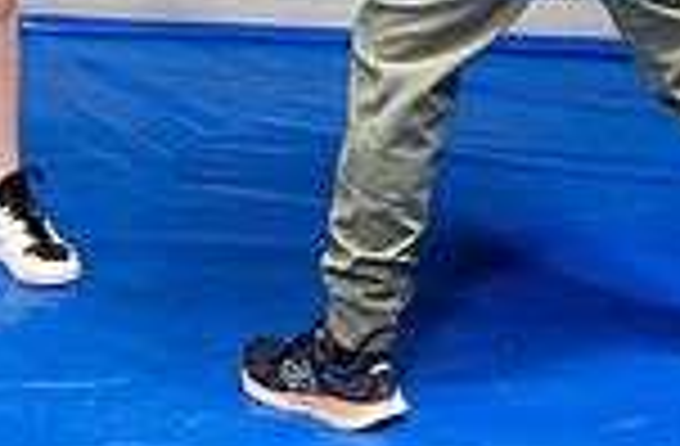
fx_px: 2988
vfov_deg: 8.2
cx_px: 305
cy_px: -423
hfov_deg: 13.0
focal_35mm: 159
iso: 1250
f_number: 1.4
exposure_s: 1/500
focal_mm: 35
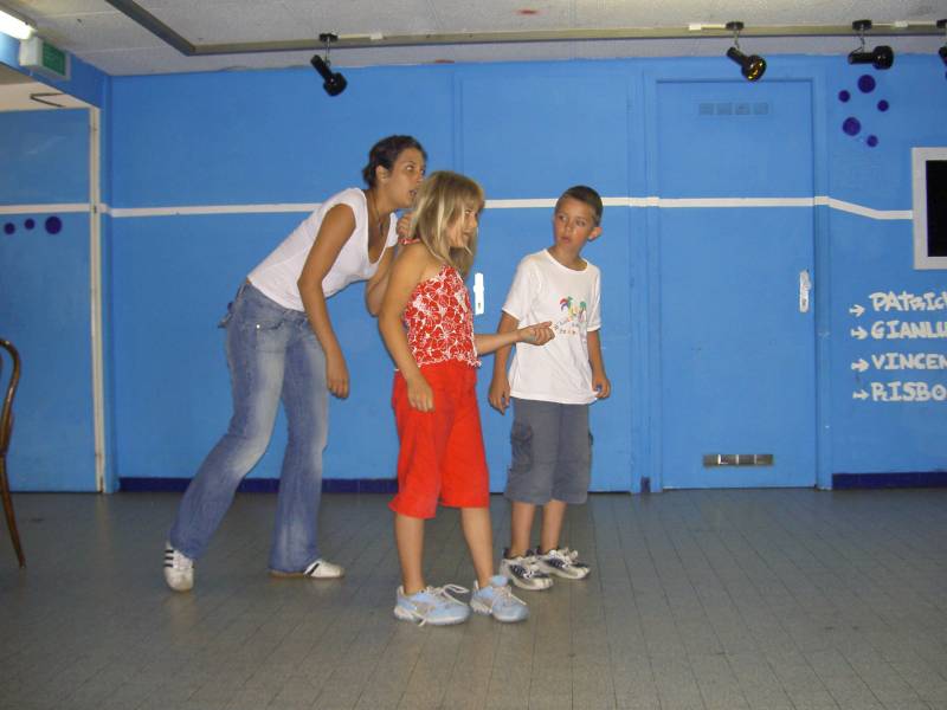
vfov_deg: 36.8
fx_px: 1067
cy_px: 355
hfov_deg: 47.9
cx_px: 474
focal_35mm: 39
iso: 100
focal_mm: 8
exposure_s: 1/60
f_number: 2.8
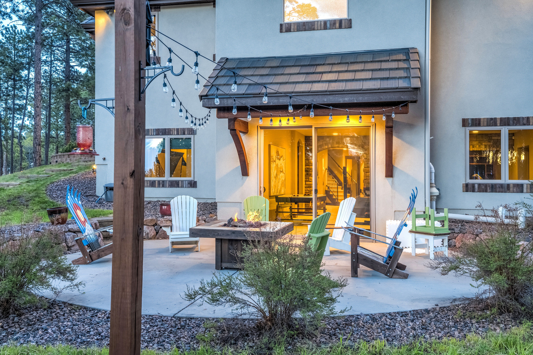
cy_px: 178
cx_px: 266
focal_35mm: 35
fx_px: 518
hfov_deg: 54.4
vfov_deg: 37.9
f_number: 7.1
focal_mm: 35
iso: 1600
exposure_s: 1/13
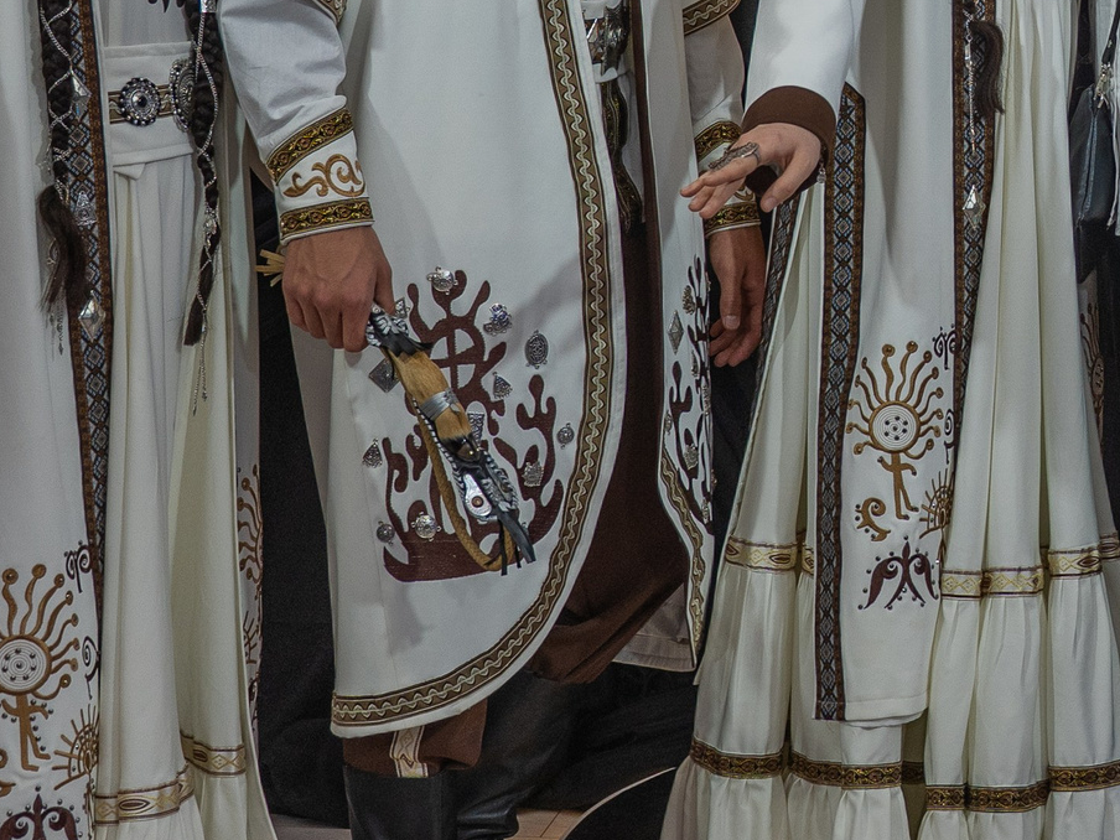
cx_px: 1079
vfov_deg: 15.3
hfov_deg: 20.1
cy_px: -15
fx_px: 3074
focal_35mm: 95
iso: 1000
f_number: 4
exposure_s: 1/200
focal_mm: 28
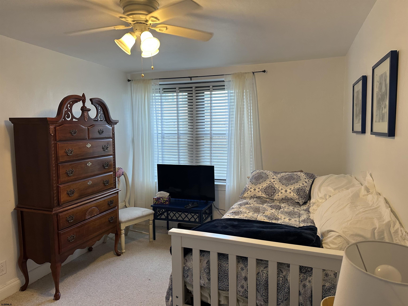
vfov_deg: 56.8
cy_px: 153
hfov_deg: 71.6
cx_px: 204
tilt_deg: -4.8
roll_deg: +1.0
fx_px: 283
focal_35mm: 24
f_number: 1.78
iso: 160
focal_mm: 6.86
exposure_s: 1/120
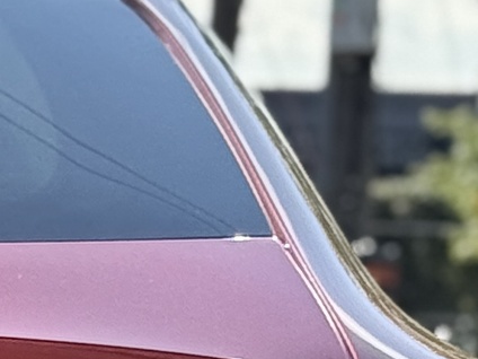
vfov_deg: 4.5
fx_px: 4502
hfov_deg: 5.9
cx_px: -559
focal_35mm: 326
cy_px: 803
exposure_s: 1/3891
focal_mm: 6.76
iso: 100
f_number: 1.78
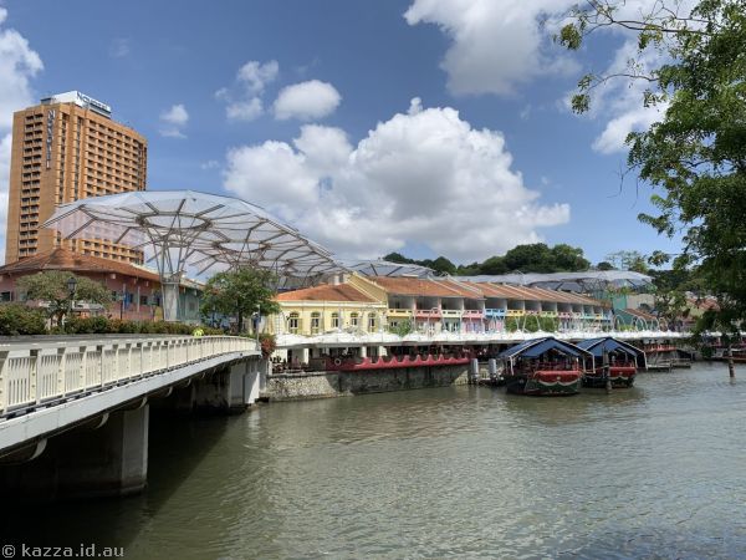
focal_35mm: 26
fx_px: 560
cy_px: 280
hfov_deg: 67.3
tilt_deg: +8.4
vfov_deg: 53.1
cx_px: 373
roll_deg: +0.7
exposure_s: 1/3185
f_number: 1.8
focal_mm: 4.25
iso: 25
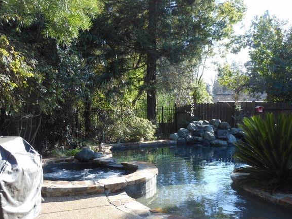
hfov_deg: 47.8
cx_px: 145
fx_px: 329
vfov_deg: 36.7
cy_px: 130
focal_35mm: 39
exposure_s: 1/125
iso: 80
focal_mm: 5
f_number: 3.7
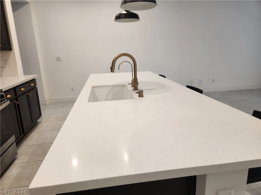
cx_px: 130
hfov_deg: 73.9
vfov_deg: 58.9
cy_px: 98
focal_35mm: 23
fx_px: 173
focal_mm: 5.4
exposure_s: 1/120
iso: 160
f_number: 1.8
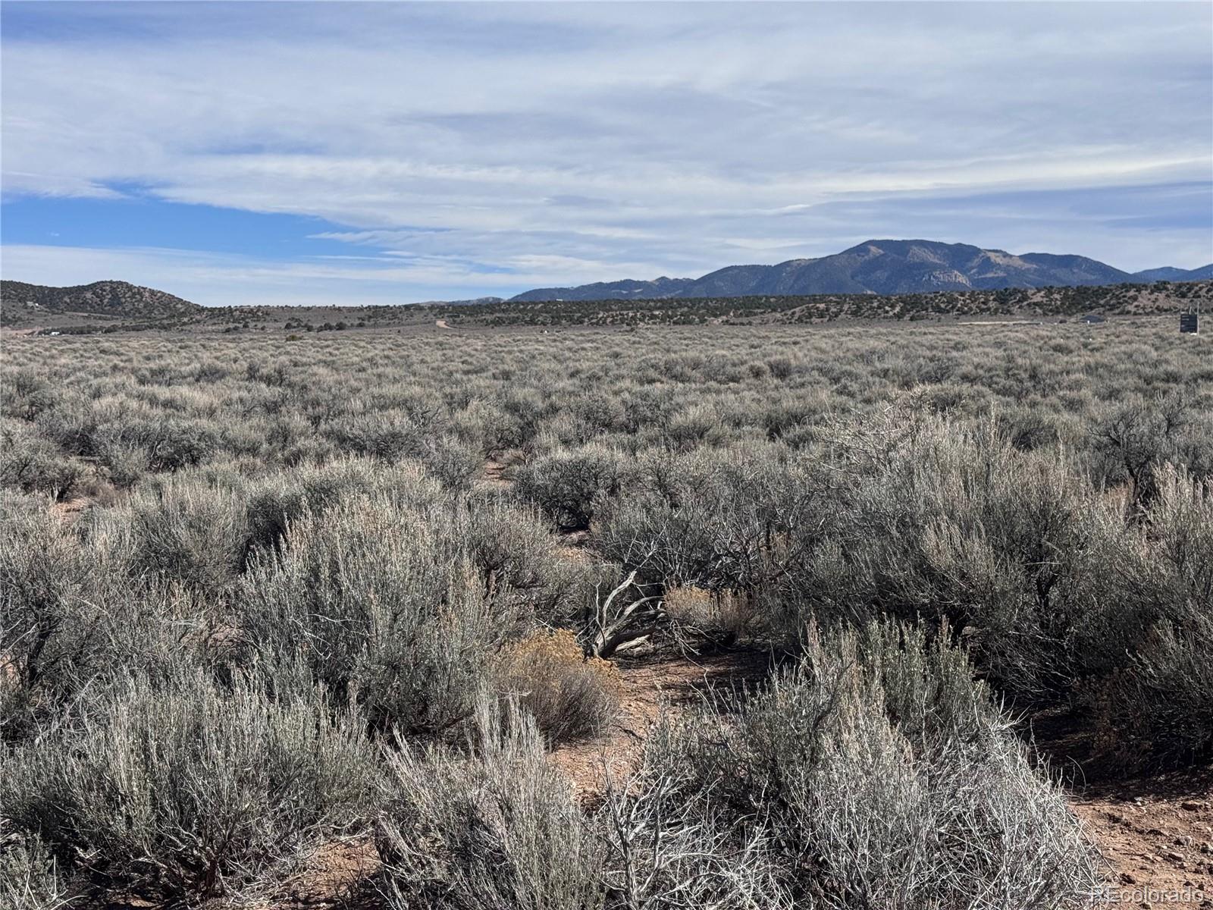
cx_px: 606
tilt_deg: -4.1
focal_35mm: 48
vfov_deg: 30.3
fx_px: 1682
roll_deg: -0.9
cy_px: 455
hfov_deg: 39.7
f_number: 1.78
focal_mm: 6.76
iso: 64
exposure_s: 1/6410
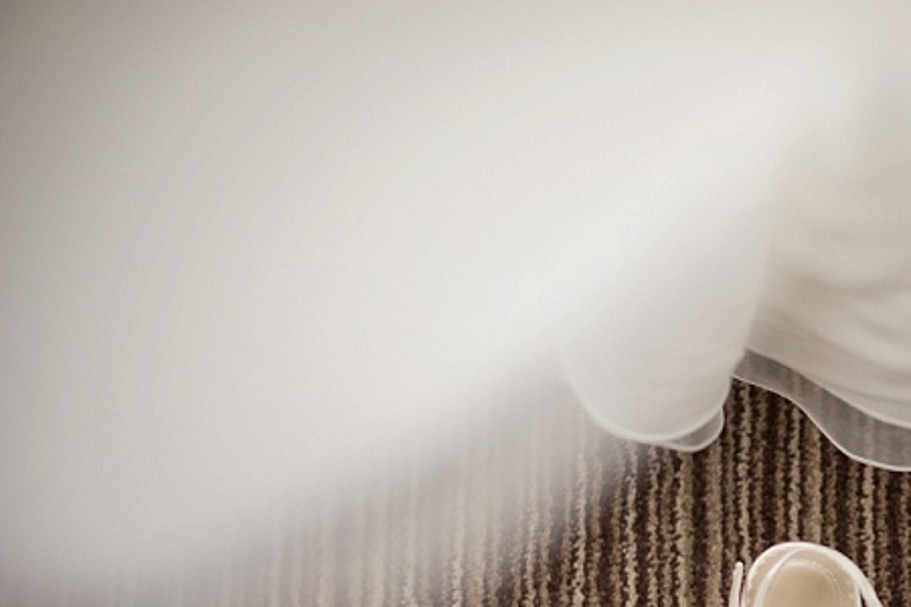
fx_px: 2606
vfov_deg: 13.1
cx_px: 901
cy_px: 579
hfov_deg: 19.3
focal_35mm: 103
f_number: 1.8
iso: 720
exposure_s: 1/200
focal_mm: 50
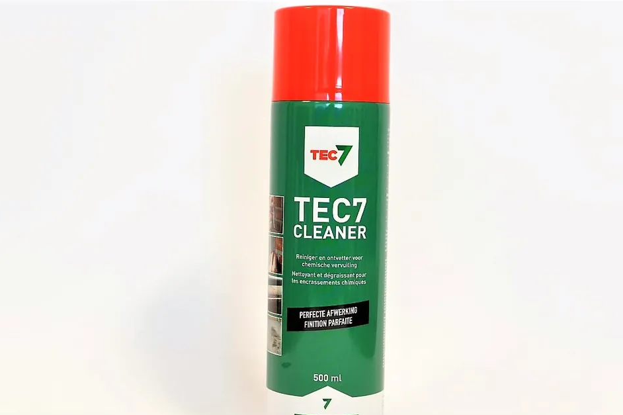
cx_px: 319
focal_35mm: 69
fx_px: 1193
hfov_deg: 29.3
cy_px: 220
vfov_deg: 19.7
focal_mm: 24.4
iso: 1400
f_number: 5.3
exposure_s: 1/30
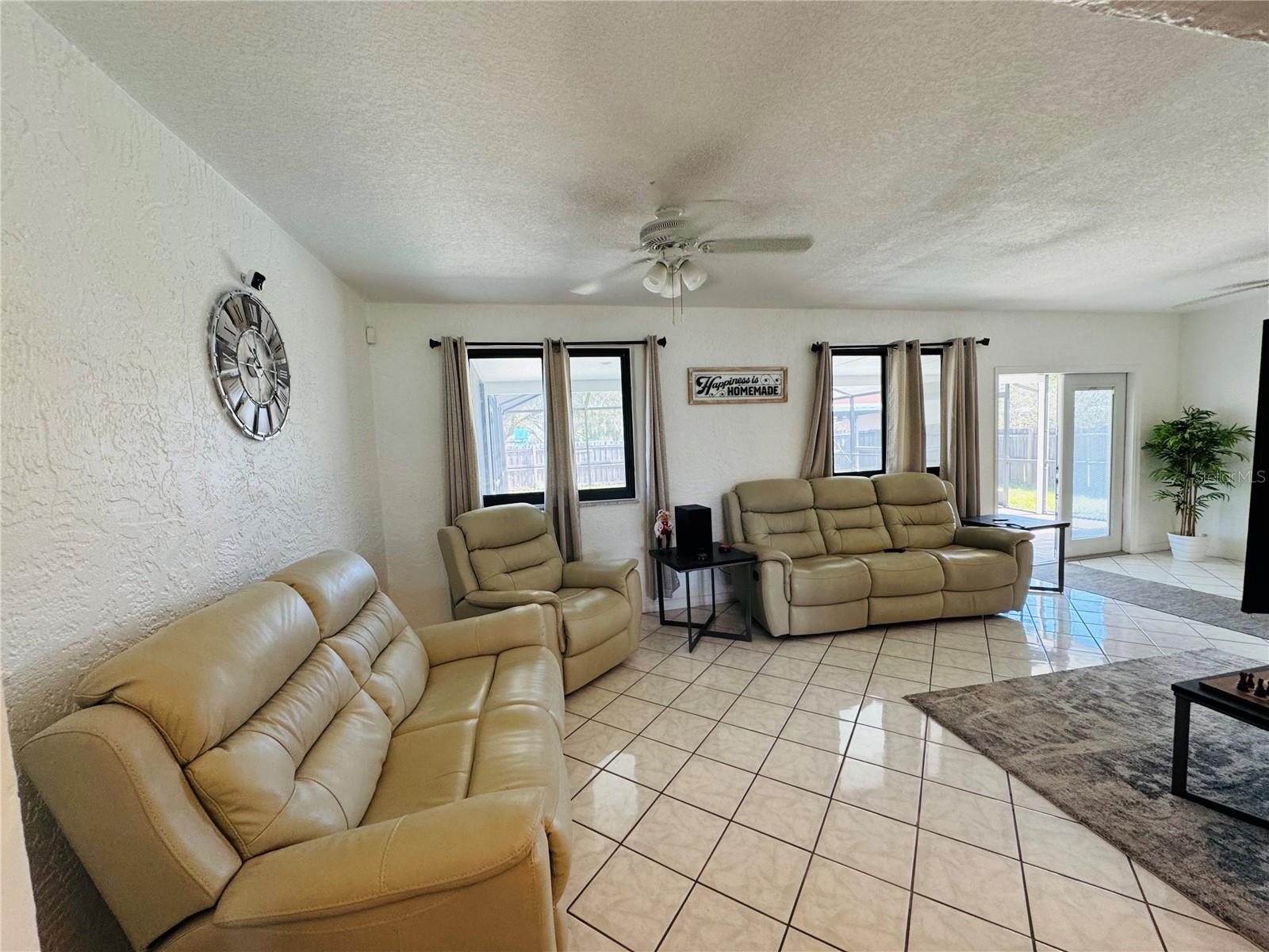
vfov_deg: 85.7
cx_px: 634
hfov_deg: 102.1
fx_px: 513
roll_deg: +2.7
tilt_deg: -3.9
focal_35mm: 14
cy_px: 476
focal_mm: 2.22
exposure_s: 1/60
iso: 160
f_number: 2.2
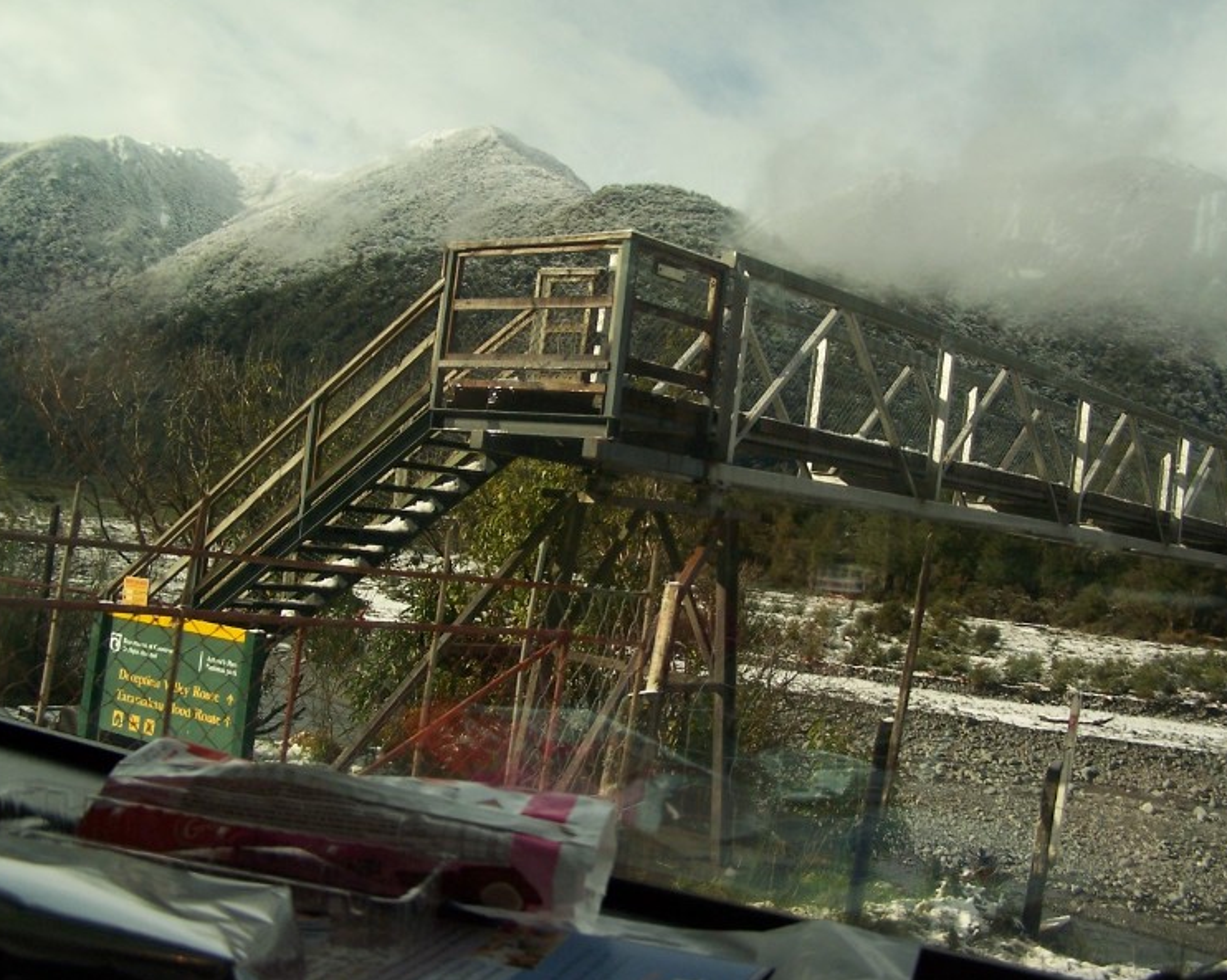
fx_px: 1452
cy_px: 491
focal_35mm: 40
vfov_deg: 37.3
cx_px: 643
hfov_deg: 45.8
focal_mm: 6.3
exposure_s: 1/500
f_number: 2.8
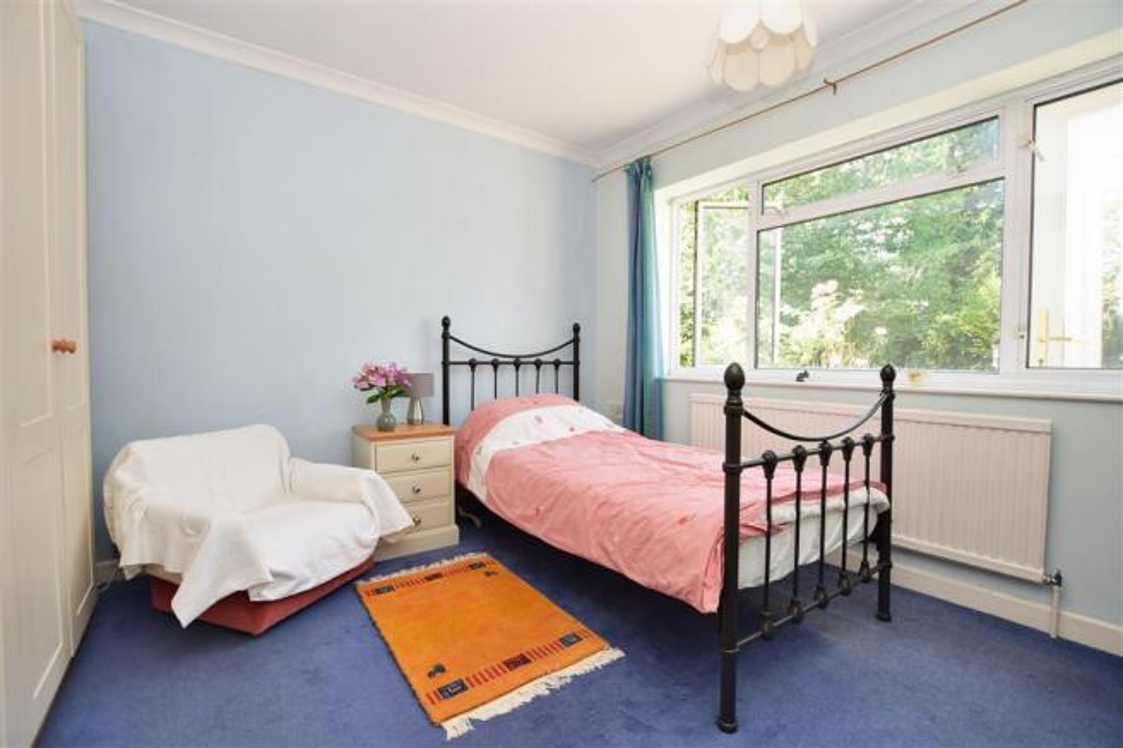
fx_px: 468
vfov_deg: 77.3
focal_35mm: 15
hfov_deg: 100.4
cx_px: 562
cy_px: 374
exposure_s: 1/100
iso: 250
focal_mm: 10
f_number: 5
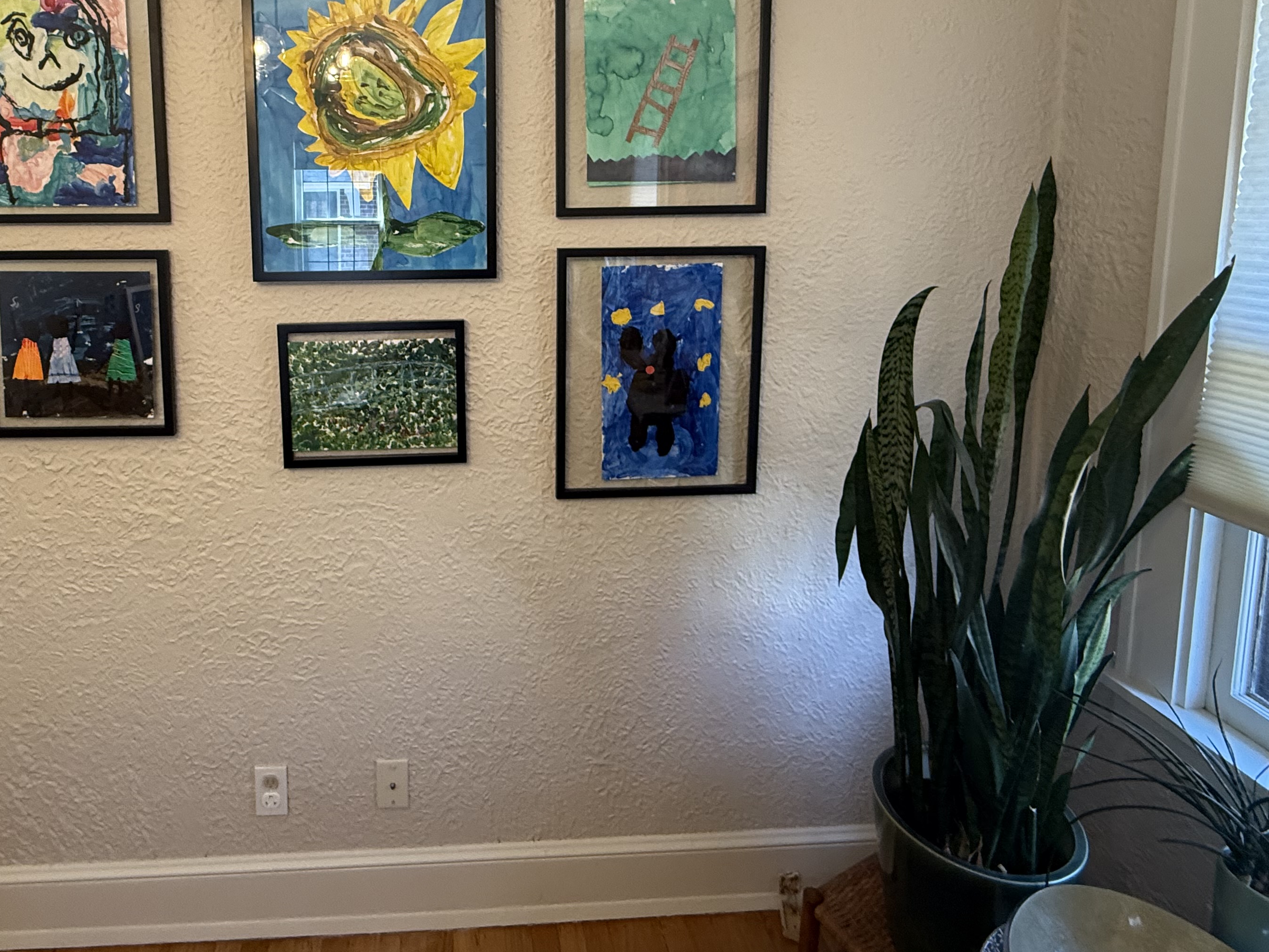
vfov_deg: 61.1
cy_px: 280
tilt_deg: -5.8
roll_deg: +0.5
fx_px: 770
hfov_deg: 77.6
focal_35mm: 21
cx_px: 475
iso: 250
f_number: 2.2
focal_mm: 2.22
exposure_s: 1/60
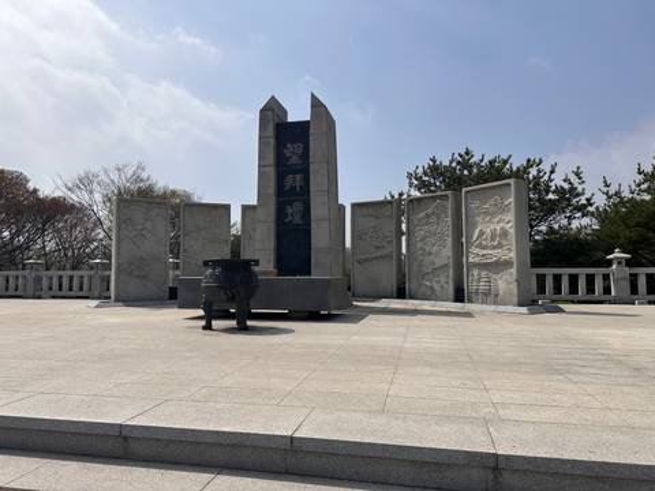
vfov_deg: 56.8
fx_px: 454
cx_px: 328
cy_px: 246
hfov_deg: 71.6
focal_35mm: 24
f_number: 1.78
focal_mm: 6.86
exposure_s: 1/10753
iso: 80
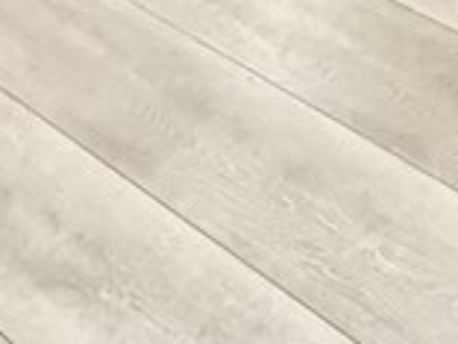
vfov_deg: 11.7
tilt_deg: -17.2
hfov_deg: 21.0
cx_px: 385
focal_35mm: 92
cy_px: -576
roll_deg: +3.3
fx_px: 1217
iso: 320
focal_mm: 2.22
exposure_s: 1/60
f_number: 2.2
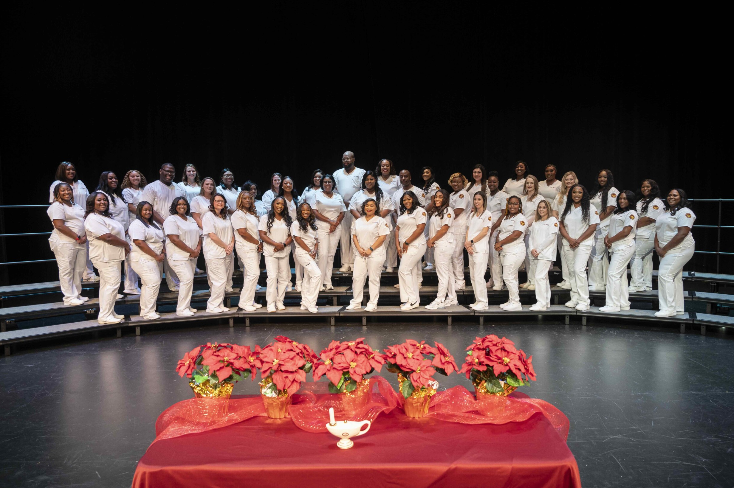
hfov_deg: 68.4
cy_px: 235
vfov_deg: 48.6
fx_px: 540
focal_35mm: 27
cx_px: 375
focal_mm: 25.5
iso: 1250
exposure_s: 1/125
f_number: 4.2
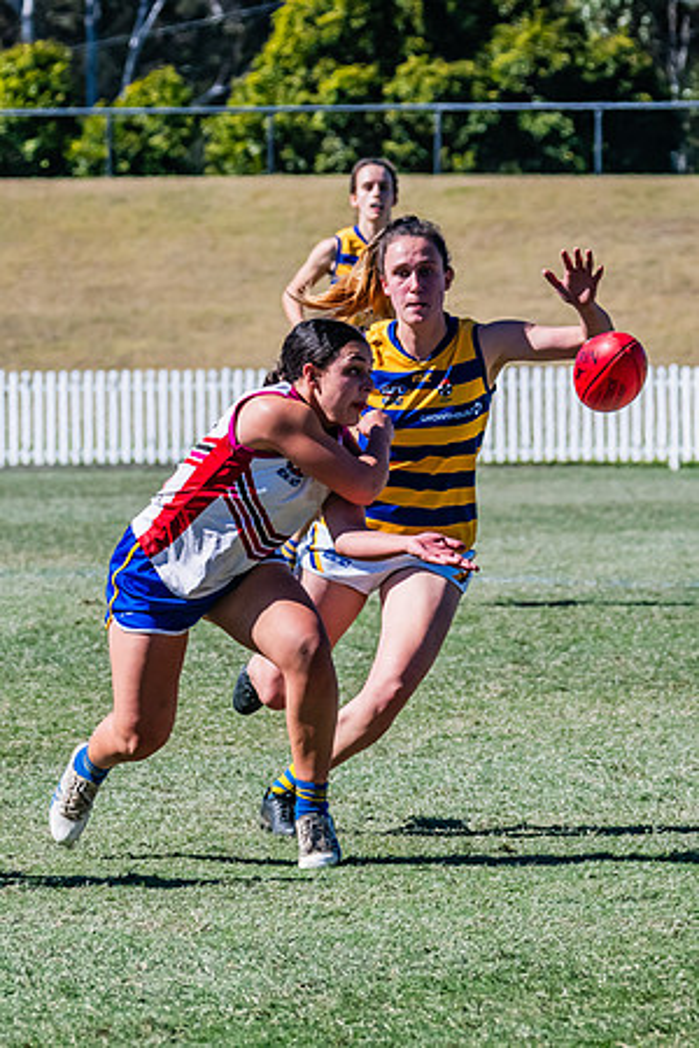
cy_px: 524
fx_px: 12460
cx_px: 246
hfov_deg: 3.2
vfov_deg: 4.8
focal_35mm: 428
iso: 800
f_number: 10
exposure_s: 1/1600
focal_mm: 220
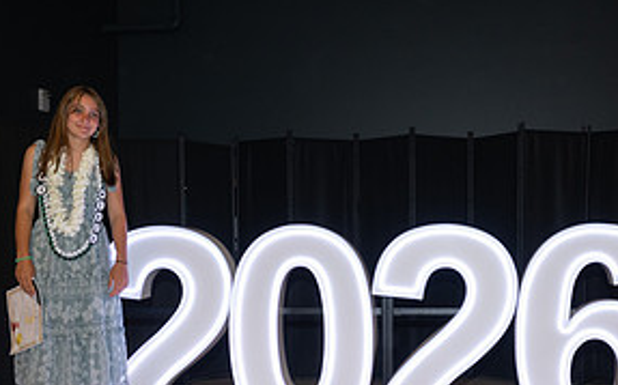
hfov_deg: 37.9
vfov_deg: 24.1
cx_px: 403
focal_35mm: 53
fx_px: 892
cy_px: 285
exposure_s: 1/125
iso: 800
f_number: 5
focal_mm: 25.5
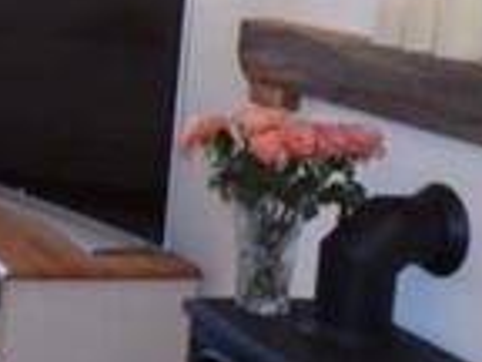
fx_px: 1239
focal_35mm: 89
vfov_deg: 16.6
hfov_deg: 16.9
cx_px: -454
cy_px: 116
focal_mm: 4
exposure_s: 1/30
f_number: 3.4
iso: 125
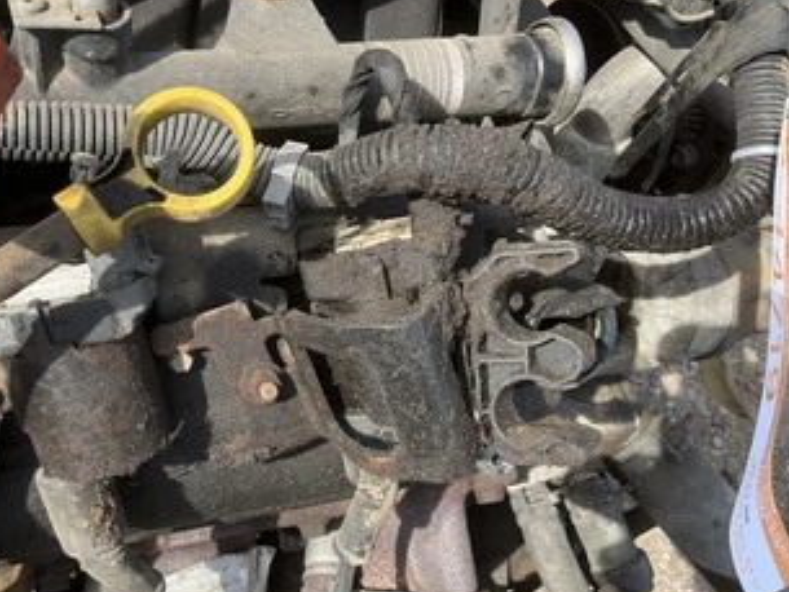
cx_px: 318
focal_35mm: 38
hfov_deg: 48.7
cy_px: 357
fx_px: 866
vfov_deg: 37.6
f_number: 1.8
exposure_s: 1/580
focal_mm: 3
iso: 25
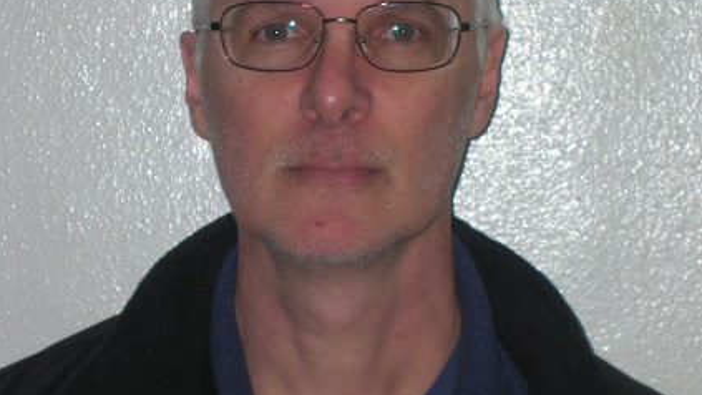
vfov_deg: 8.1
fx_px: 2792
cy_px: 186
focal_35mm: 150
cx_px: 352
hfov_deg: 14.3
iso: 87
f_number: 4.9
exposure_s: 1/60.1
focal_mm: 17.1
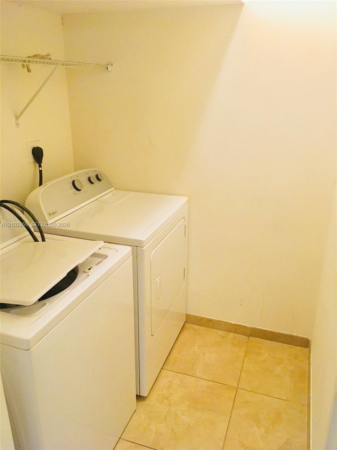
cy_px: 225
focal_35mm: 29
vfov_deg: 61.7
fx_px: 376
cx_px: 168
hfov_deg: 48.2
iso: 160
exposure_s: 1/33
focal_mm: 4.15
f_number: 2.2
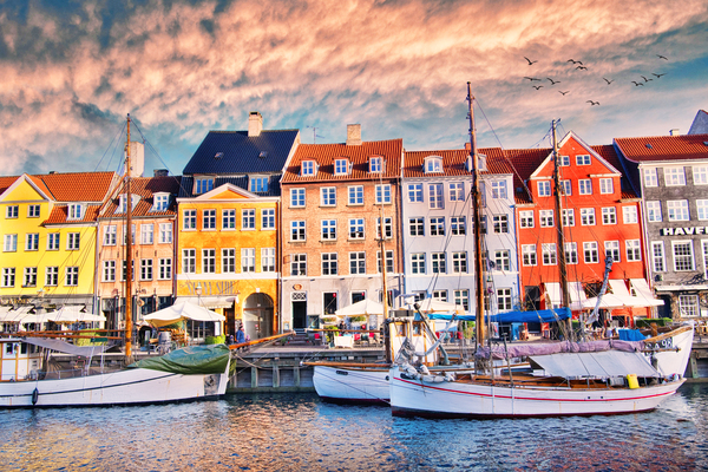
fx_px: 610
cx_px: 354
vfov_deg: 42.3
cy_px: 236
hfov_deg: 60.3
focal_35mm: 31
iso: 400
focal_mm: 31
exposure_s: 1/640
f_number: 8
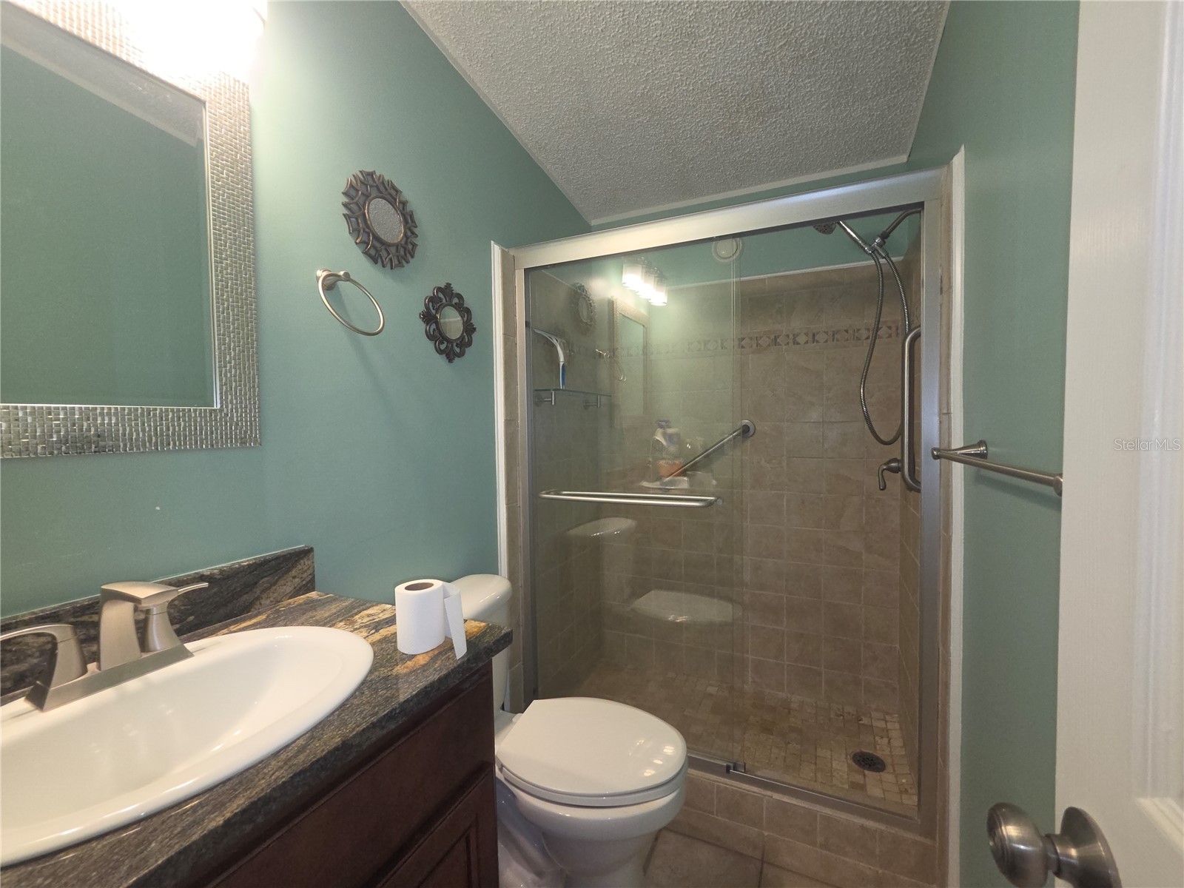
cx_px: 592
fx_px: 445
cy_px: 444
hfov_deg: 106.2
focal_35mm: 13
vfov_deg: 89.9
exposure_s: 1/60
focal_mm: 2.2
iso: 125
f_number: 2.2
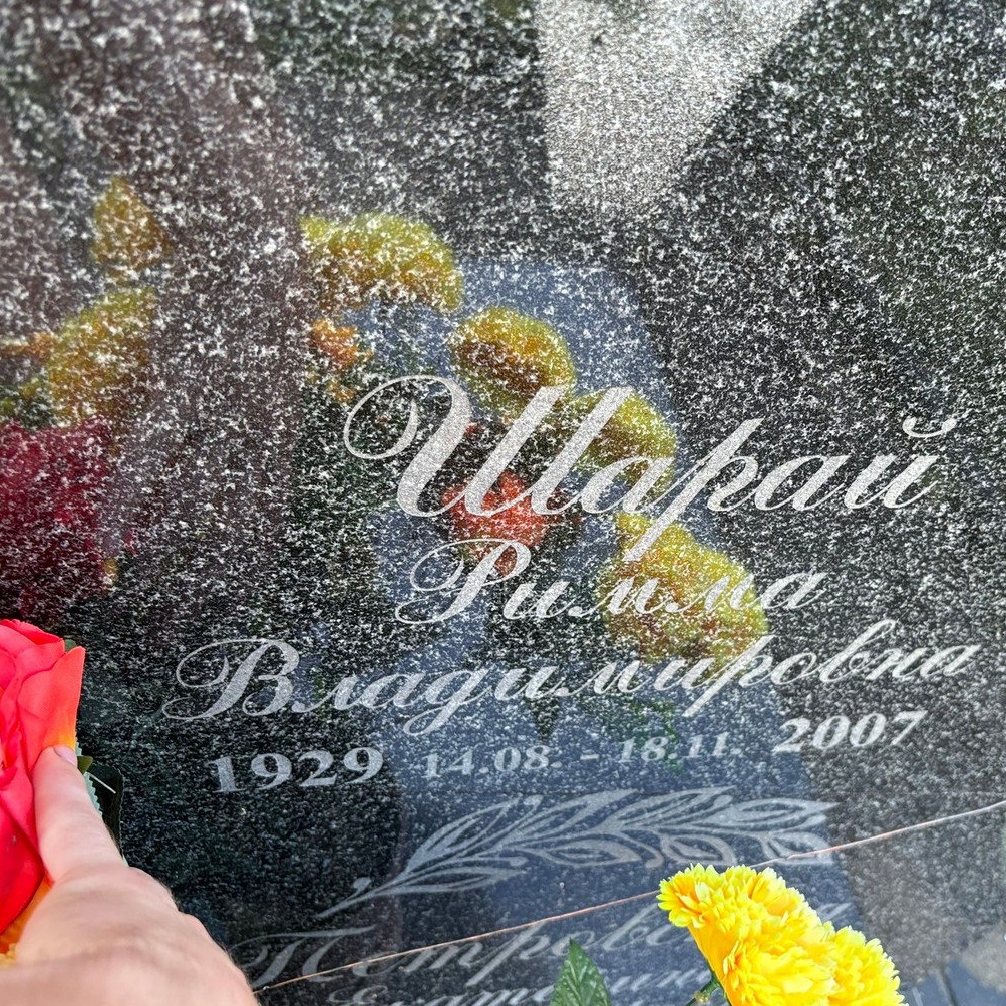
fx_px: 1085
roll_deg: -9.6
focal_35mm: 33
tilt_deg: -40.1
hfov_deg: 49.2
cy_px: 504
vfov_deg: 49.7
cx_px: 637
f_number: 1.6
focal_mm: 5.96
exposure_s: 1/121
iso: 125
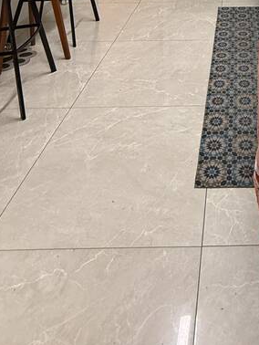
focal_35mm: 40
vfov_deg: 34.1
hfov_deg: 33.8
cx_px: 241
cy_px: -99
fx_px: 399
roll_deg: -0.2
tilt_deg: -5.5
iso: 320
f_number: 2.2
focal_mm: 2.22
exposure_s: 1/60
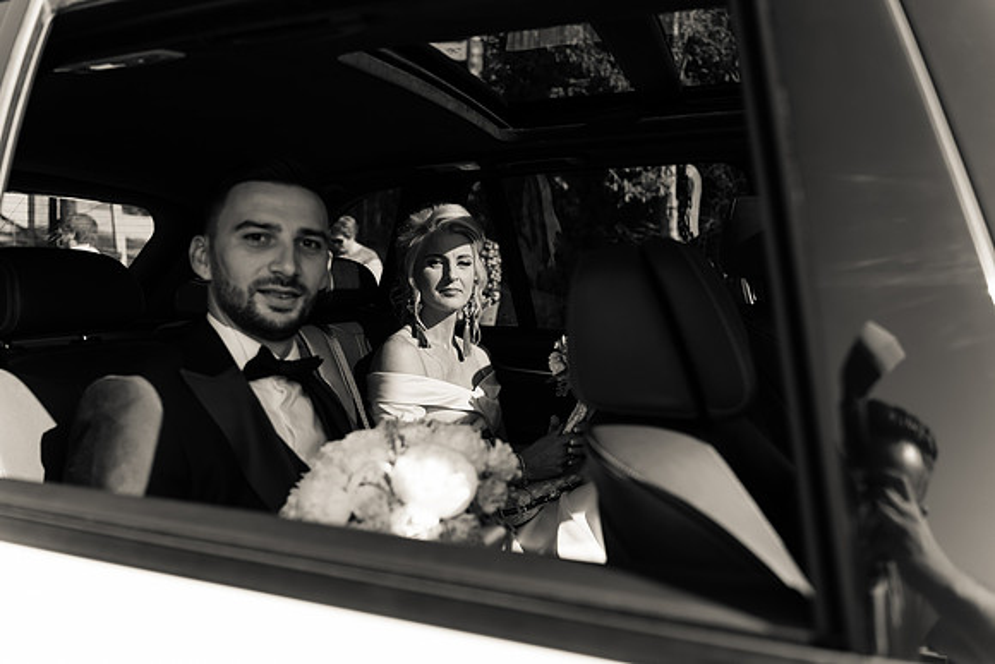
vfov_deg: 46.4
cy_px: 332
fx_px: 774
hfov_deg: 65.5
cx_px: 498
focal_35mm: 28
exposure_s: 1/500
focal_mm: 28
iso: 160
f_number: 2.8
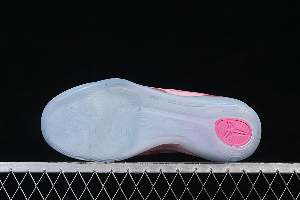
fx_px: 625
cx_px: 150
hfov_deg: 27.0
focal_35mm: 75
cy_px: 100
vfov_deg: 18.2
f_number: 8
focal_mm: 50
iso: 160
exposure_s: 1/80
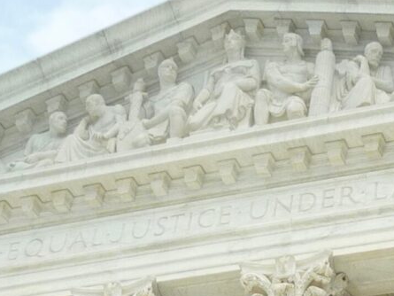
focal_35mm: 115
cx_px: 349
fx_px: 1309
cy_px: 514
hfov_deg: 16.9
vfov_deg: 12.0
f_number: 4.5
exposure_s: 1/400
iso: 100
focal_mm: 5.2
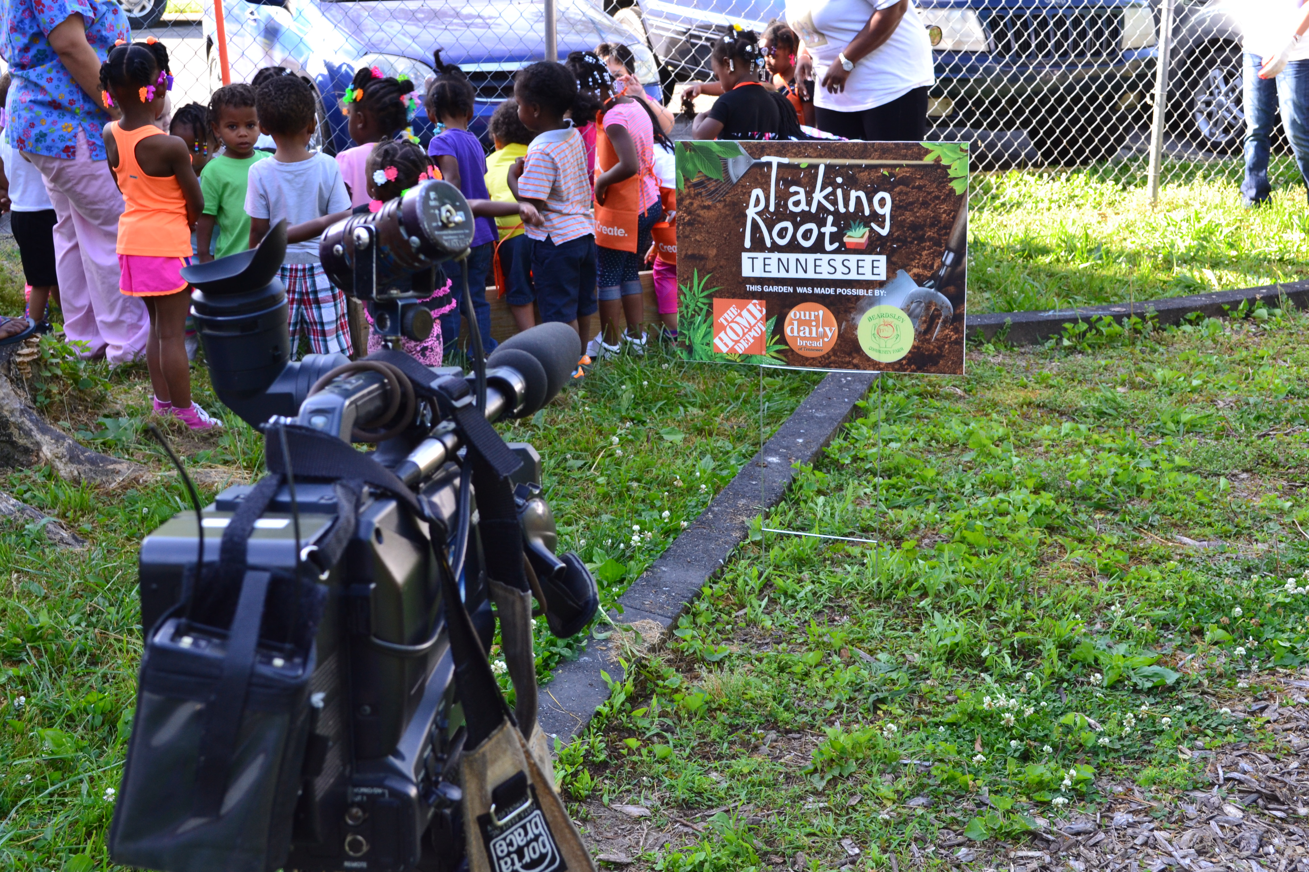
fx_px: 1745
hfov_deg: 41.1
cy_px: 436
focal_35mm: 48
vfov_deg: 28.1
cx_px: 654
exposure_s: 1/60
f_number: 8
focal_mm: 32
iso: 400
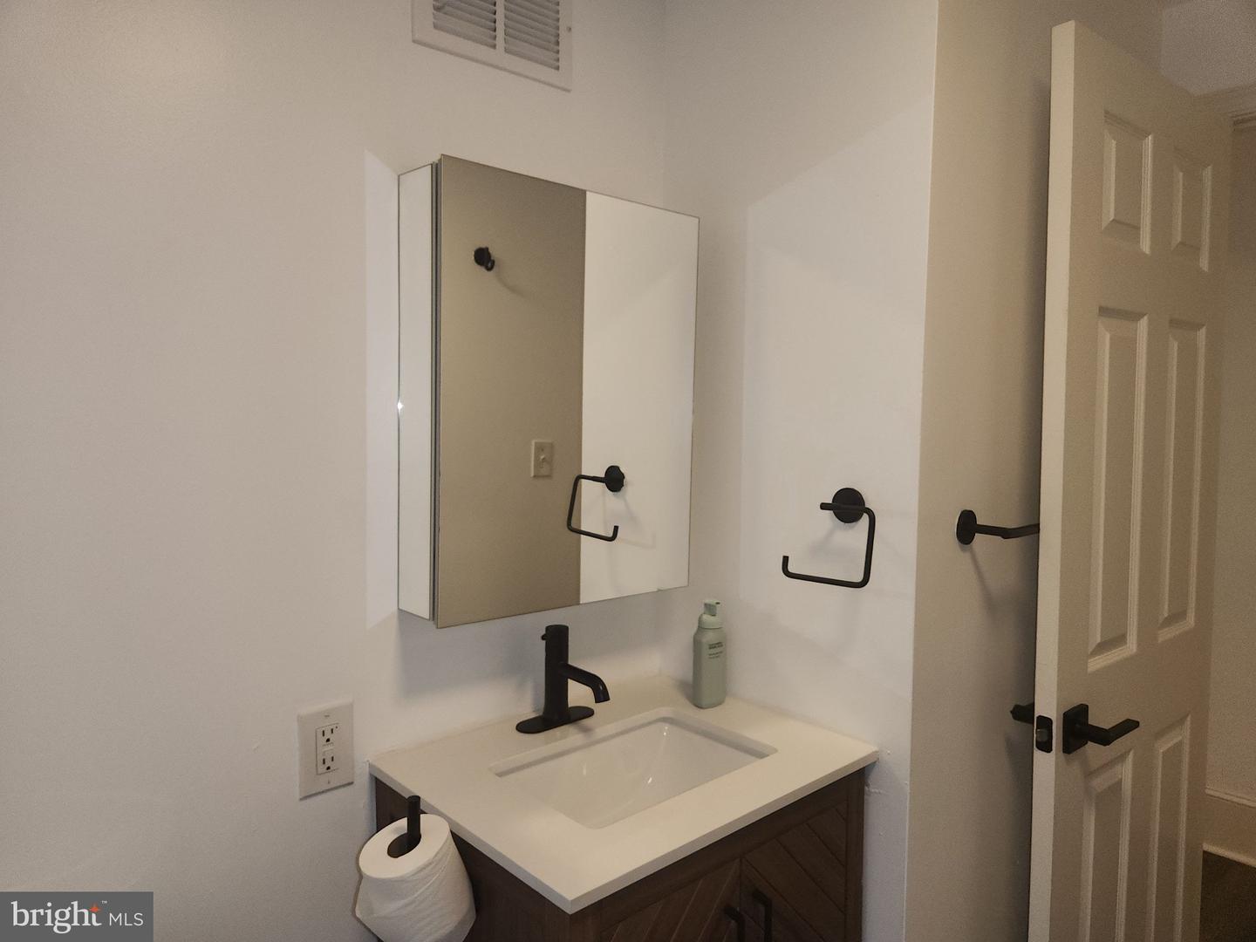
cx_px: 628
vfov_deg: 58.9
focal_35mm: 23
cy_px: 471
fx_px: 835
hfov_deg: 73.9
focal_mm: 5.4
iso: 100
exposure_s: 1/213
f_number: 1.8
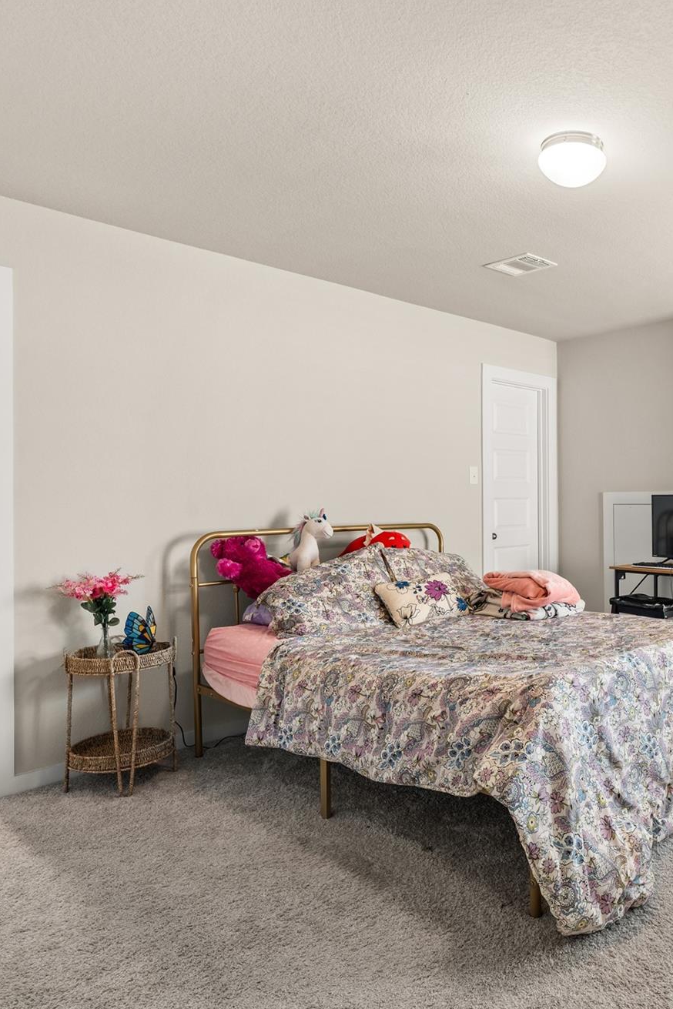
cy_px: 498
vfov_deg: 71.5
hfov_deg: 48.0
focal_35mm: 25
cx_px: 551
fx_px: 701
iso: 200
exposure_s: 1.3
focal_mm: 16
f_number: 9
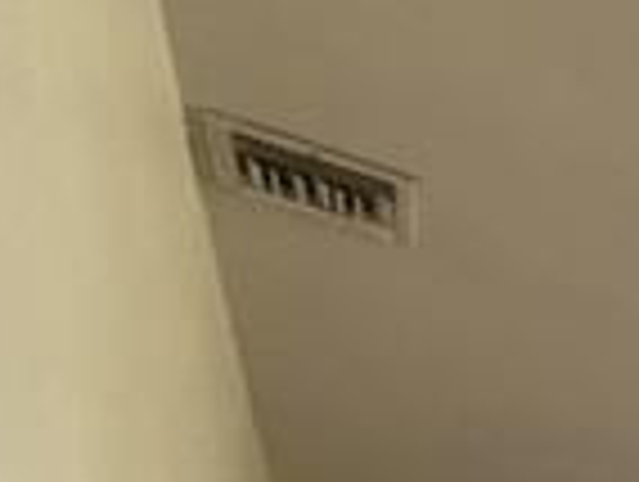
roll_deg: +1.5
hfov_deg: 17.0
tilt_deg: -0.4
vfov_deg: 17.5
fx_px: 1165
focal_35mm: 63
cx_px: 1404
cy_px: 932
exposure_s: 1/121
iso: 125
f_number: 2.2
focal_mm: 2.22
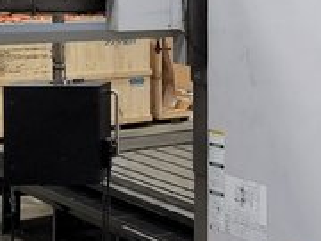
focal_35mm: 102
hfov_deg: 17.0
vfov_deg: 14.4
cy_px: 27
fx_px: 946
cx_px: 514
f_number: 1.8
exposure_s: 1/120
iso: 500
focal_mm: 6.4
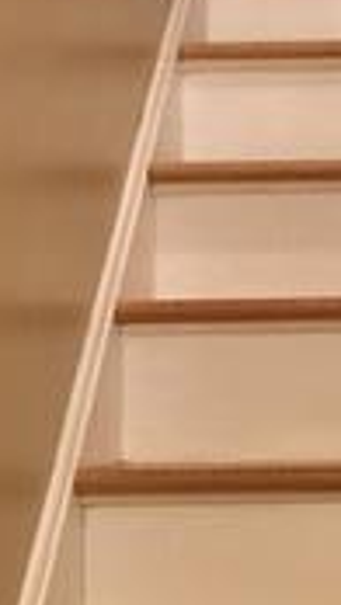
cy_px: 170
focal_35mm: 116
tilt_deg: +5.8
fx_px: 1863
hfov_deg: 10.2
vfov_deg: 18.4
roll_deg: -0.6
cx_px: 463
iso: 200
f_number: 2.2
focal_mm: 4.15
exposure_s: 1/24
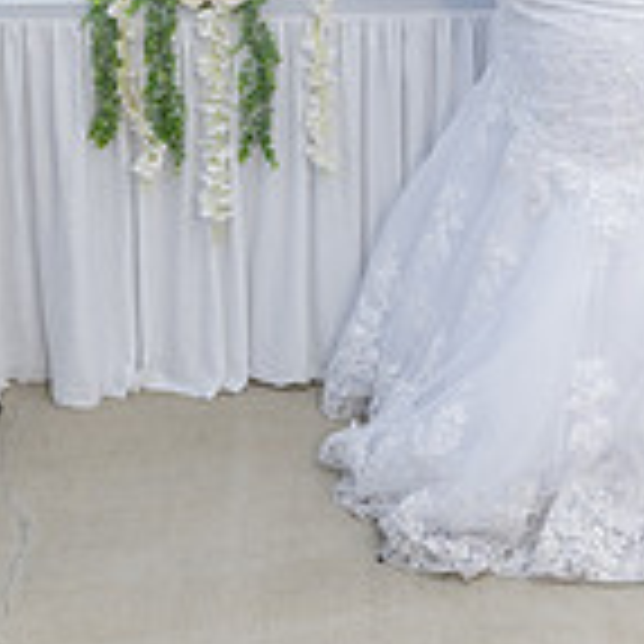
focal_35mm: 83
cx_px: 437
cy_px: -155
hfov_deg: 20.8
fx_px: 1747
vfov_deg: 19.5
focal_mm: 24
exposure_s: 1/125
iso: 200
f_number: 6.3
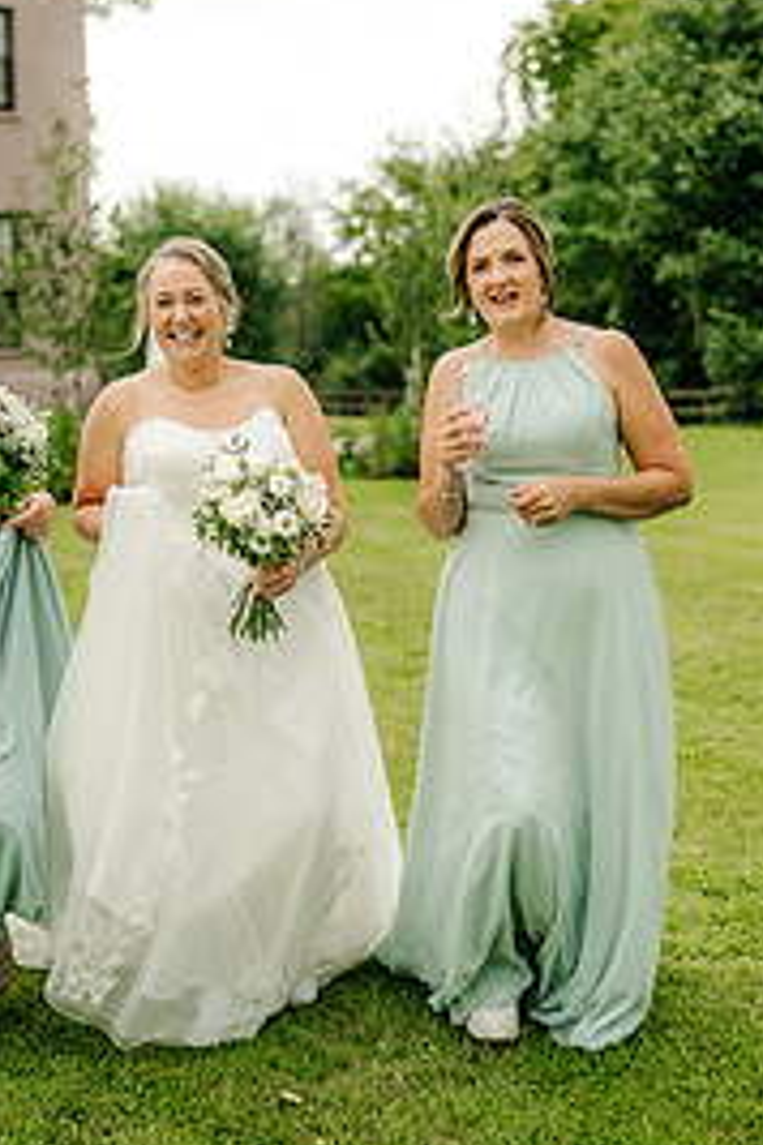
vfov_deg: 33.9
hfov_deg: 22.9
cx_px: 253
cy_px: 557
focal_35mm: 59
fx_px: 1876
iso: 100
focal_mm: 35
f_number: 1.6
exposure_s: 1/1000
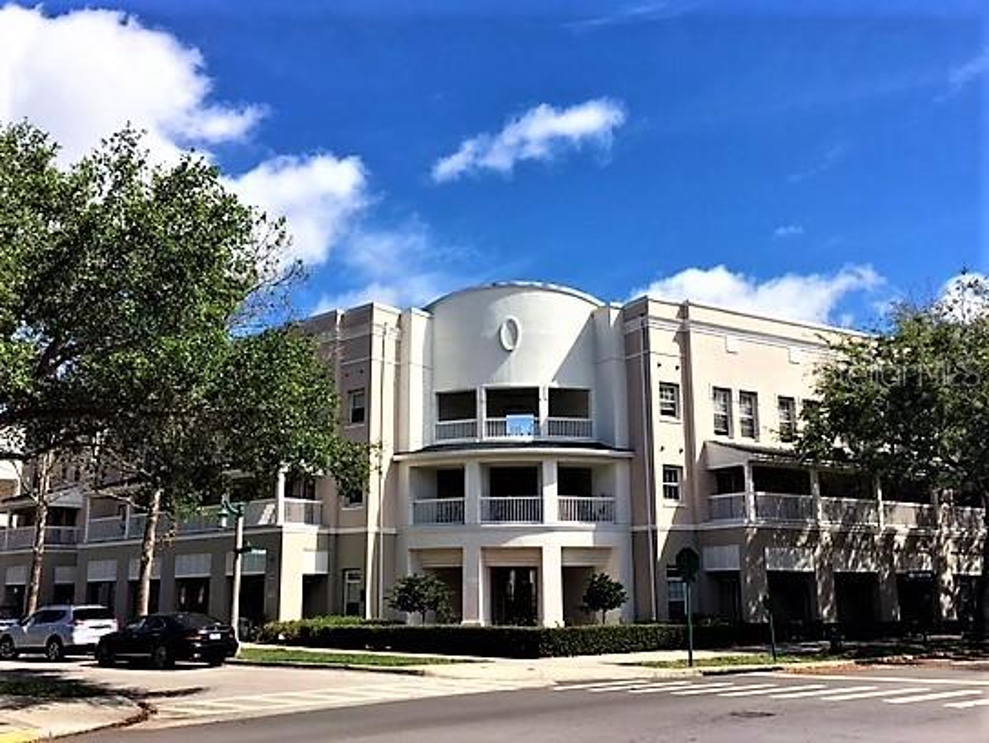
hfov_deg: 61.6
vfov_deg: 48.3
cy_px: 372
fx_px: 829
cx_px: 494
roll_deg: -0.2
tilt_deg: +12.1
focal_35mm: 29
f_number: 2.2
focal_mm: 4.15
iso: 25
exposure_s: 1/1972
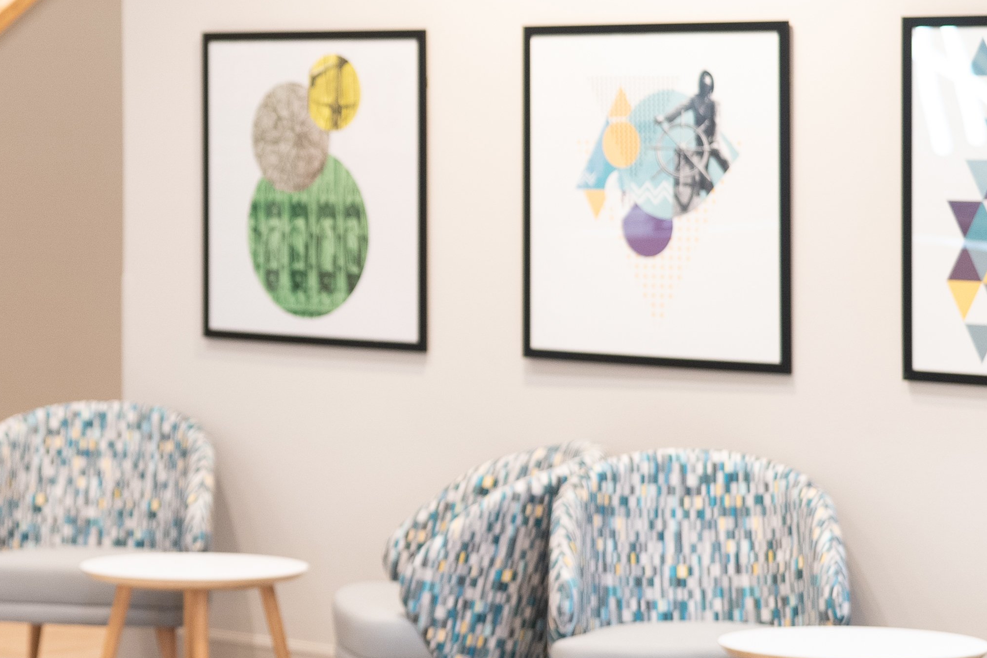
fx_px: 3975
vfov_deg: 9.5
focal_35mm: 145
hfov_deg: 13.8
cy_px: 266
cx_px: -137
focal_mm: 50
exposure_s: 1/50
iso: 640
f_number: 2.2
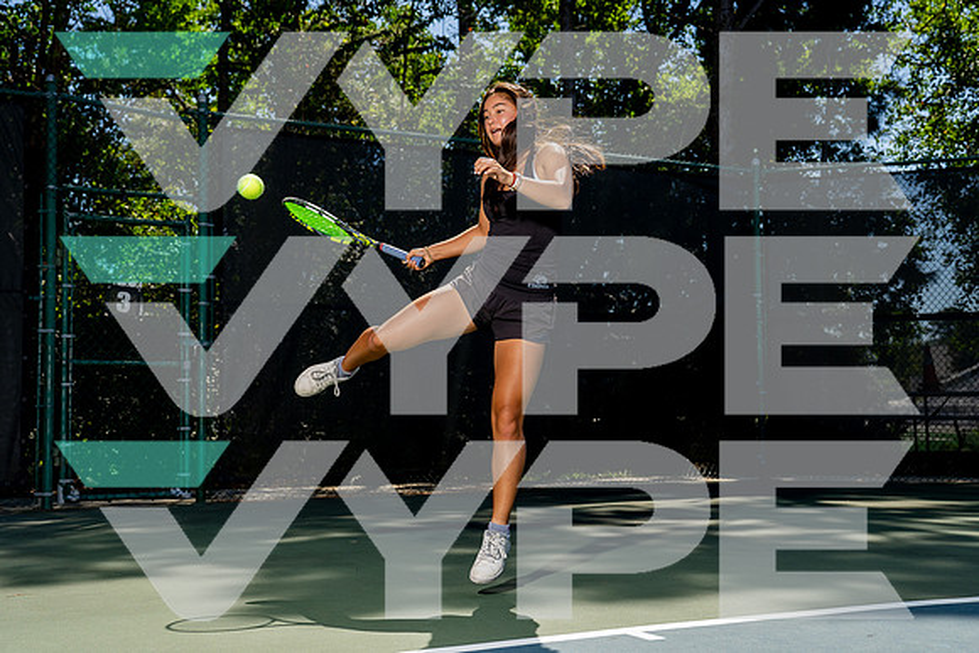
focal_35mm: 45
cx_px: 488
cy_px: 325
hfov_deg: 44.0
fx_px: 1213
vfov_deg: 30.1
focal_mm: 42
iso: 100
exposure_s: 1/1250
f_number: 4.5
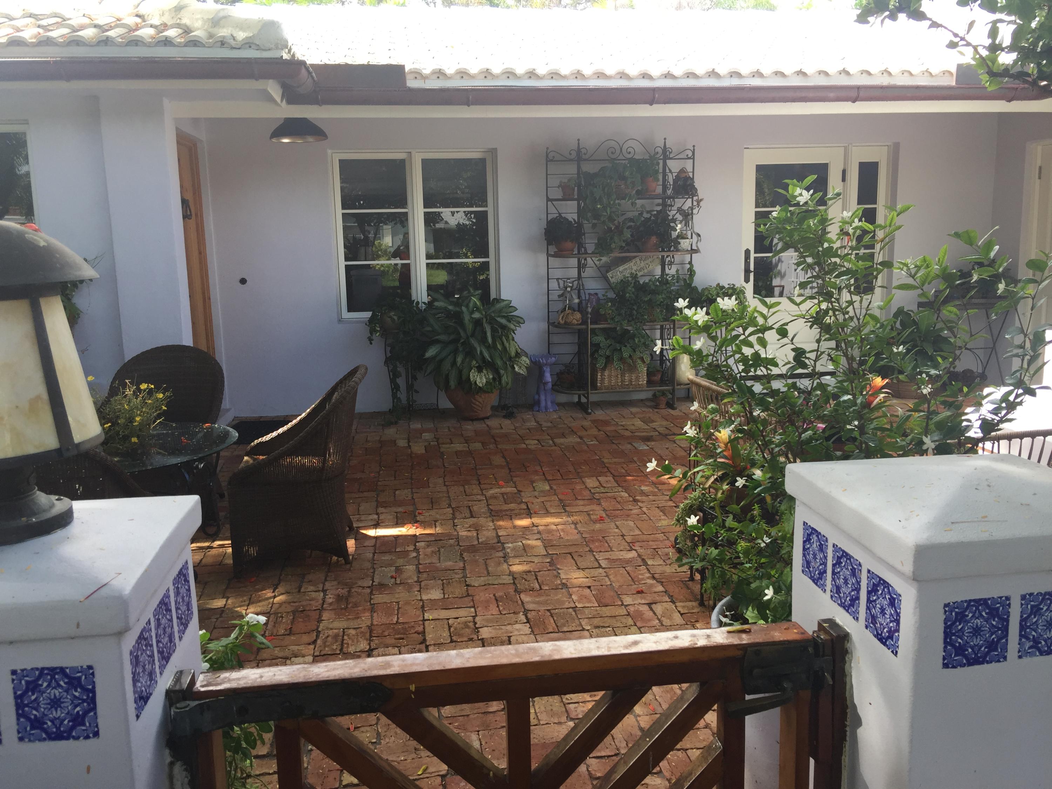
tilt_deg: -8.3
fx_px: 881
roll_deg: +0.5
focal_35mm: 29
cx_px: 526
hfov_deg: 61.7
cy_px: 394
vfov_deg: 48.2
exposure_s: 1/182
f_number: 2.2
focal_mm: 4.15
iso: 32
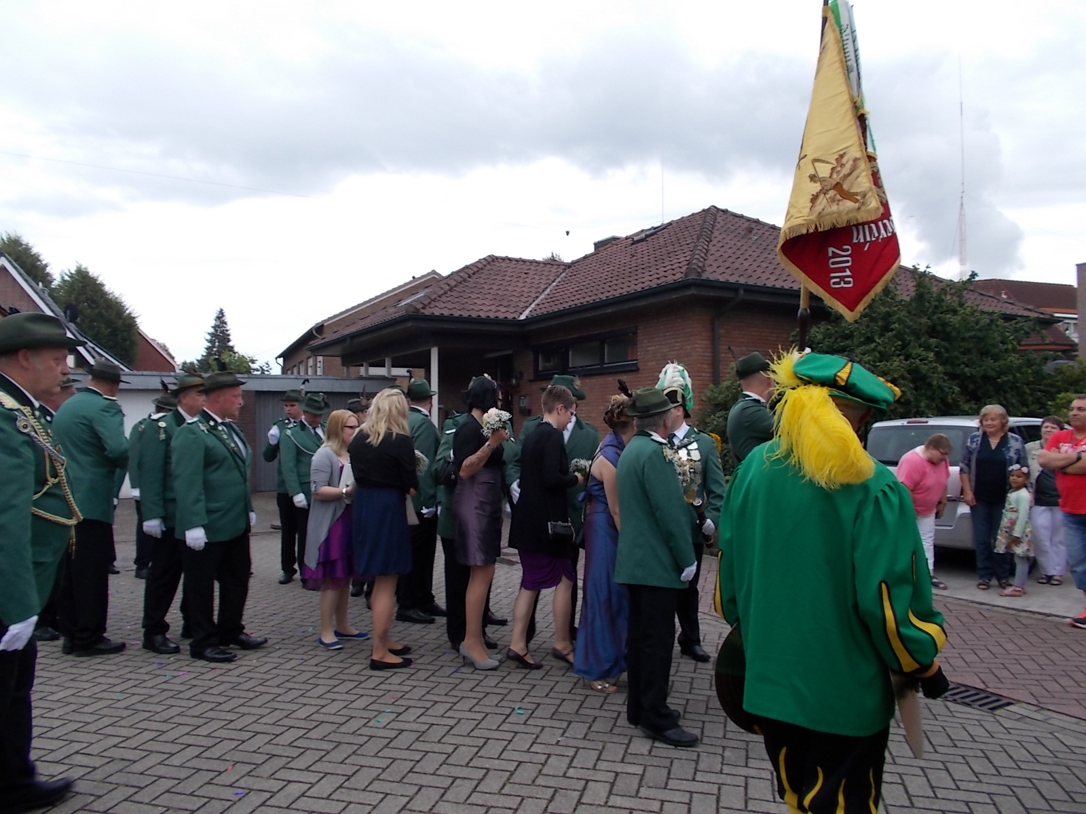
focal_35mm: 26
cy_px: 407
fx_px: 816
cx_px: 543
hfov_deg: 67.3
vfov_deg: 53.1
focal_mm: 4.6
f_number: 3.2
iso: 80
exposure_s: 1/50
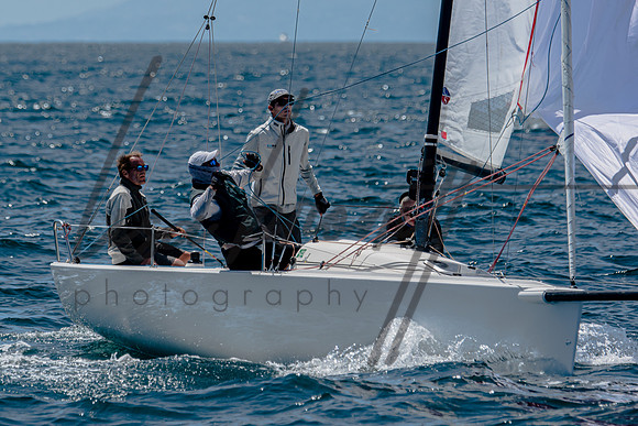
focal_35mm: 517
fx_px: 9159
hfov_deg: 4.0
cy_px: 179
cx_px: 264
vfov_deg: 2.7
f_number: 5.6
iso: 200
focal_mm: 290
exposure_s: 1/2000
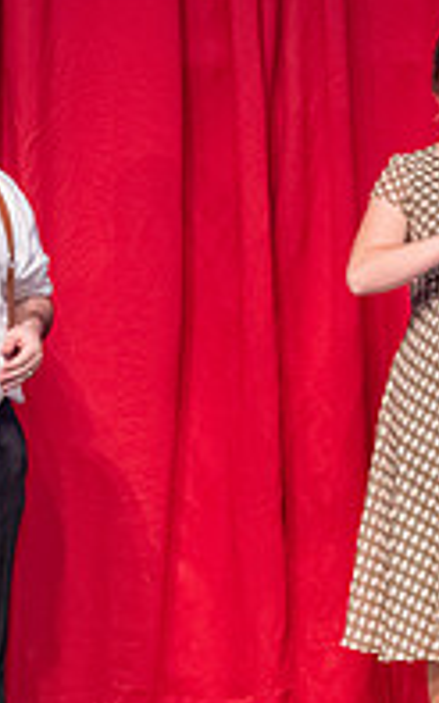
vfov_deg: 4.1
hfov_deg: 2.6
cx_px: 582
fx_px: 9770
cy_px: 302
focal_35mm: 510
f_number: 3.2
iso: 3200
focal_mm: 170
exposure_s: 1/200
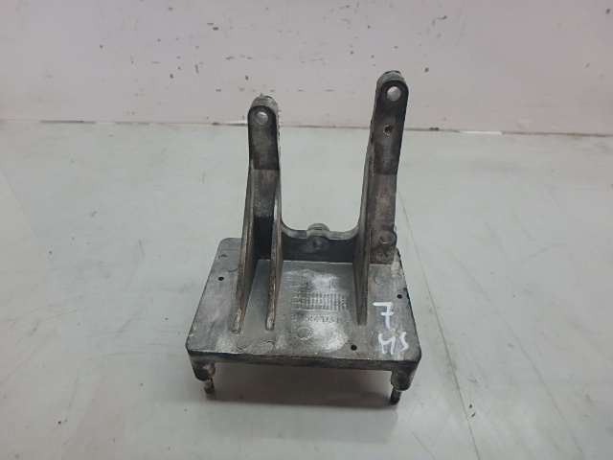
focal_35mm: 21
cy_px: 230
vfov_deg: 63.4
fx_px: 372
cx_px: 306
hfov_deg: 79.0
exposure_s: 1/50
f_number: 3.5
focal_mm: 3.7
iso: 200
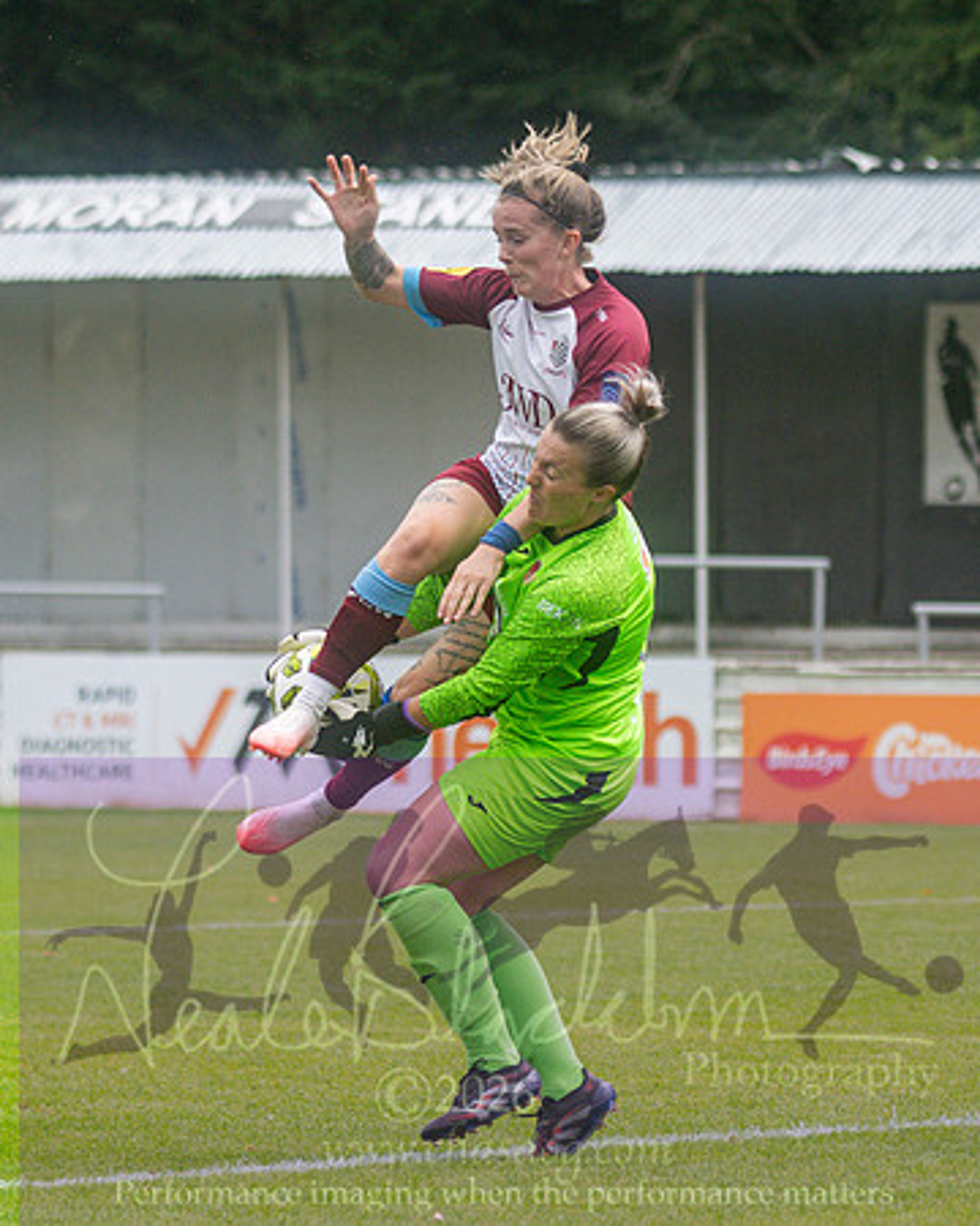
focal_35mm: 334
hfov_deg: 4.6
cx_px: 868
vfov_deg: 5.8
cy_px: 552
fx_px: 12091
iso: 360
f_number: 4
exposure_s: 1/1000
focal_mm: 120
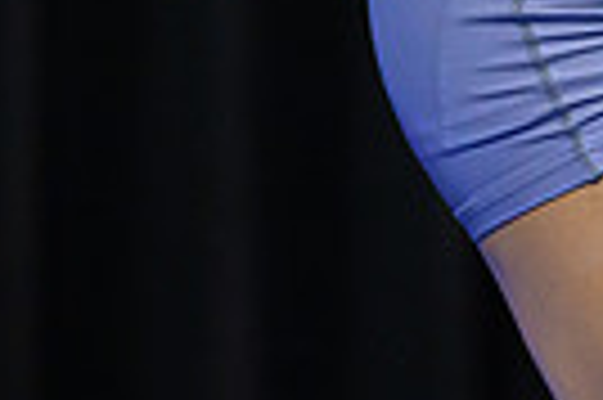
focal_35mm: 1069
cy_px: -664
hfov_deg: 1.9
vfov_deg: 1.3
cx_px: 1211
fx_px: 17884
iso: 4000
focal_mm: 185
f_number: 2.8
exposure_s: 1/800
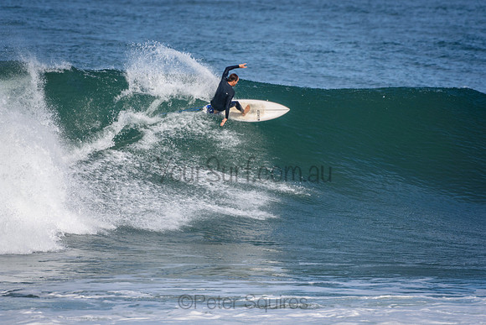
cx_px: 243
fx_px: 8507
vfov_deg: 2.2
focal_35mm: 630
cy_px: 162
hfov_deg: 3.3
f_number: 5.6
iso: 280
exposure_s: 1/2000
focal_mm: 420
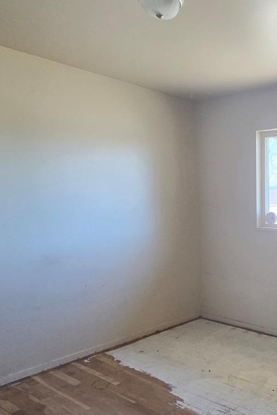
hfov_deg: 37.3
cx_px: 309
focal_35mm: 29
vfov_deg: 63.1
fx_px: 334
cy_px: 247
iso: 500
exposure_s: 1/359
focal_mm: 2.2
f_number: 2.2
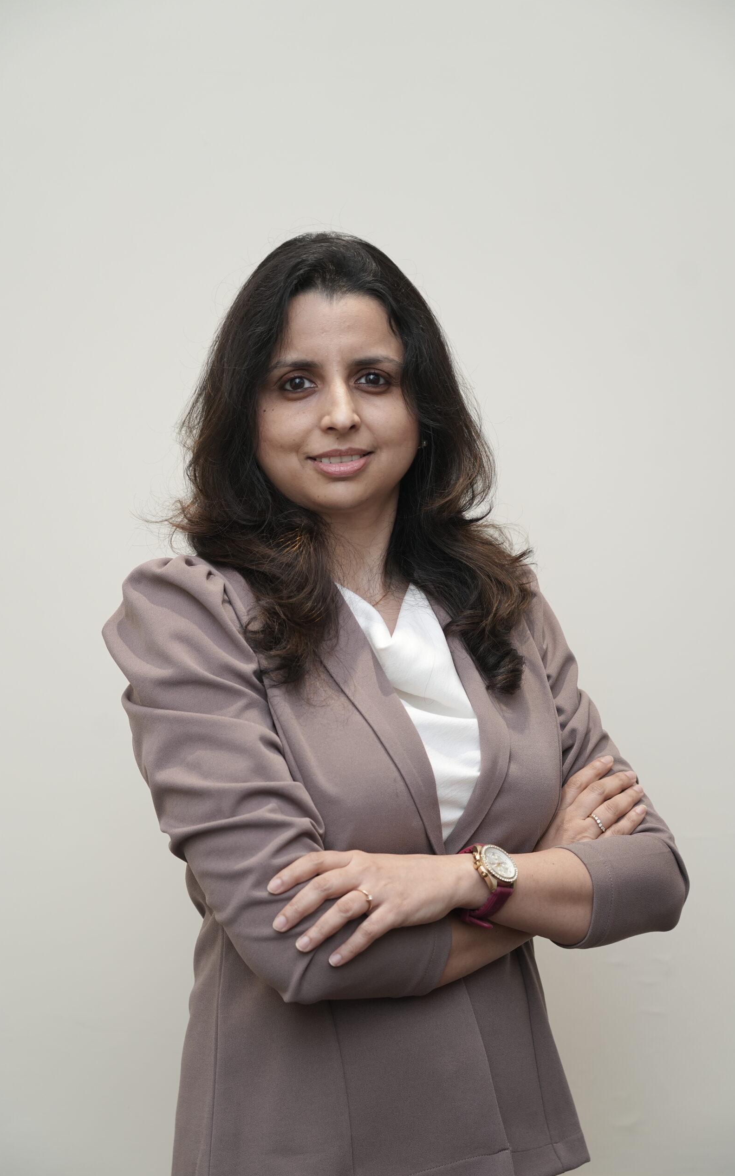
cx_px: 379
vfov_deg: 30.2
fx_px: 2179
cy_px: 592
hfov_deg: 19.1
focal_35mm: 68
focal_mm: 66
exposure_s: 1/160
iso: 200
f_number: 4
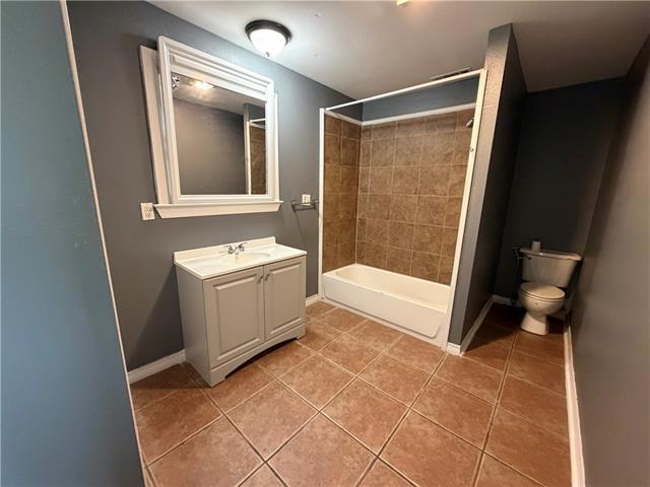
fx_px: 263
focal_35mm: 14
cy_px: 244
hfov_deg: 102.1
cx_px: 325
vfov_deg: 85.7
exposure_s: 1/60
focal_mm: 2.22
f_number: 2.2
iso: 800
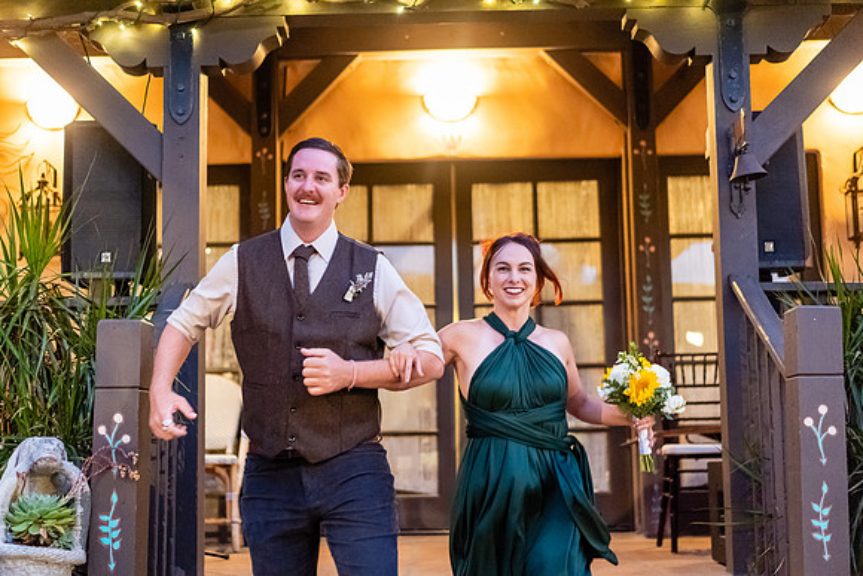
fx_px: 1319
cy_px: 288
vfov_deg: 24.6
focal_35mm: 55
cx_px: 432
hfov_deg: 36.2
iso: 2500
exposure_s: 1/200
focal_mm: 55
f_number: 1.8
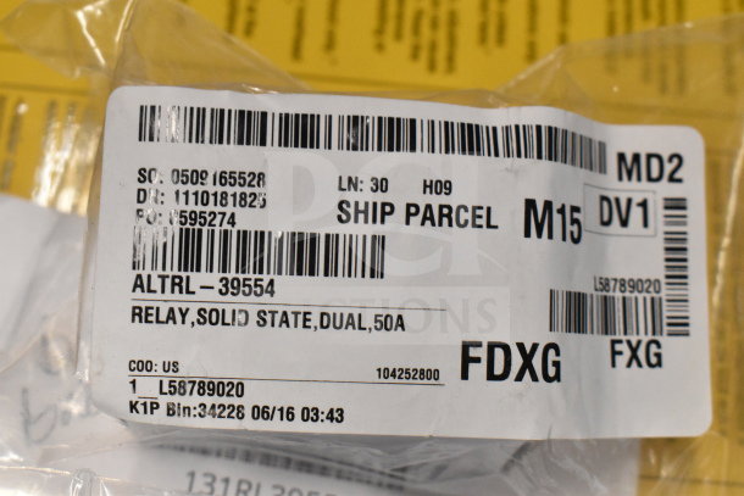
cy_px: 248
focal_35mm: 60
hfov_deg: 33.4
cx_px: 372
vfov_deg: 22.6
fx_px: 1240
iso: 6400
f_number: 7.1
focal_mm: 40
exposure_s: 1/200
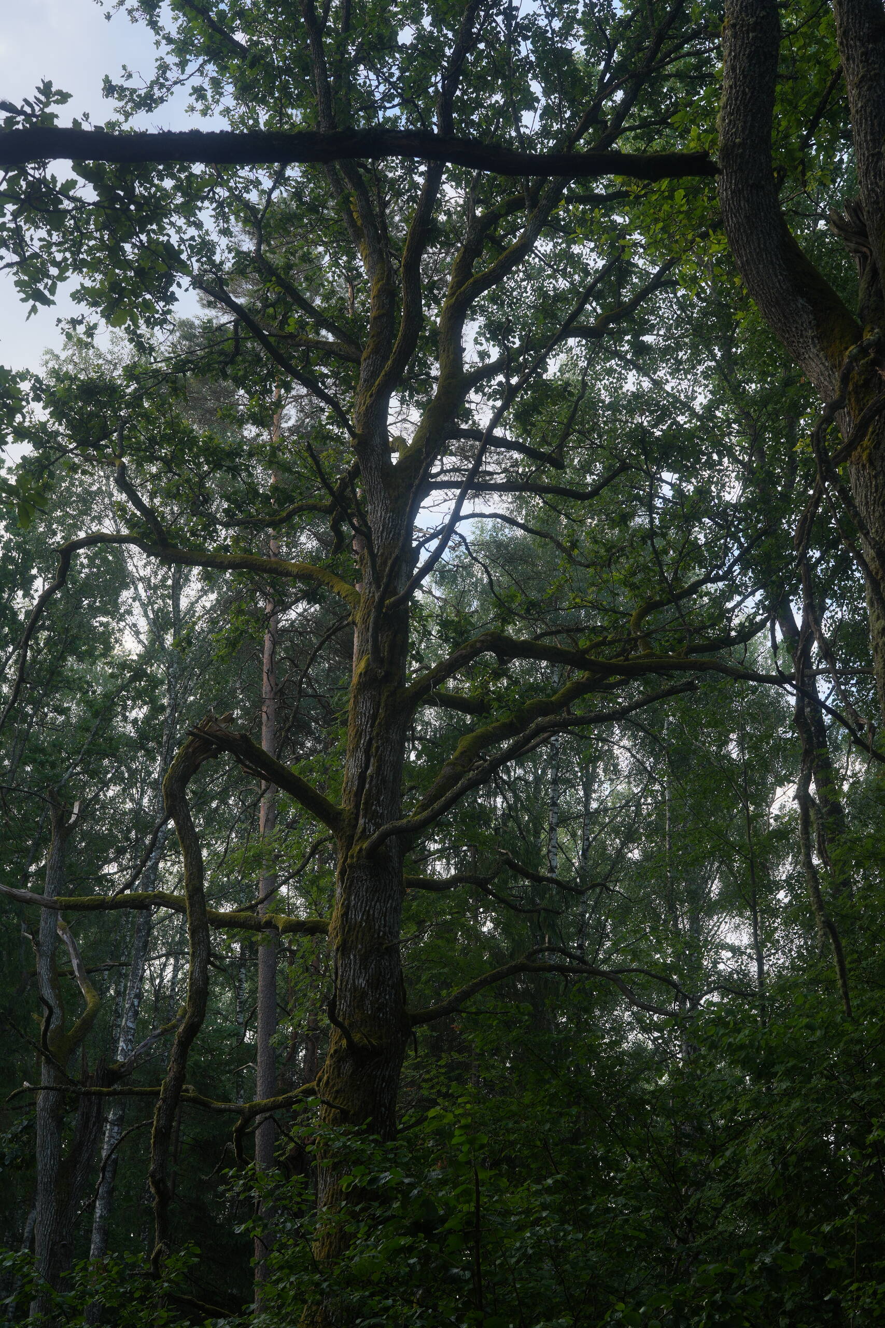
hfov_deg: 27.0
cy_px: 664
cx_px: 442
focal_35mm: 50
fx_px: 1843
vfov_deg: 39.6
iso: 100
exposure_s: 1/50
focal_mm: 50
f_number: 6.3
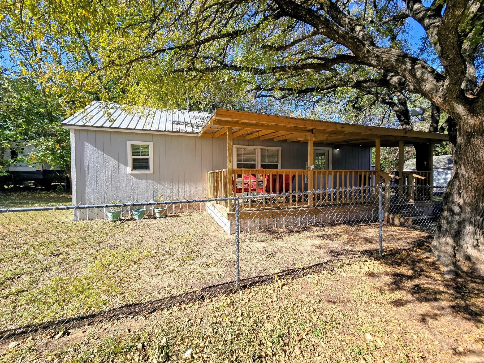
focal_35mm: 13
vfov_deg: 89.9
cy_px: 182
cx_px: 242
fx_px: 182
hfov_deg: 106.2
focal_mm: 2.2
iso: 50
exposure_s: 1/807
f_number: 2.2
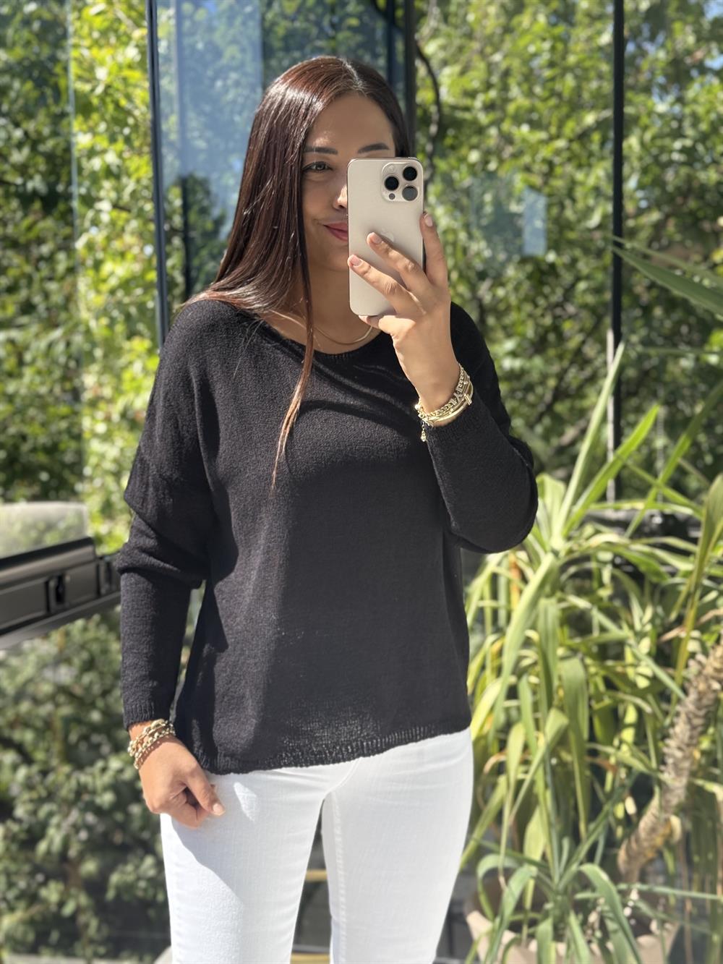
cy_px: 482
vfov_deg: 39.7
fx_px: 1337
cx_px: 362
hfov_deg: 30.3
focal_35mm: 48
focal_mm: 6.76
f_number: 1.78
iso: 100
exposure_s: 1/778
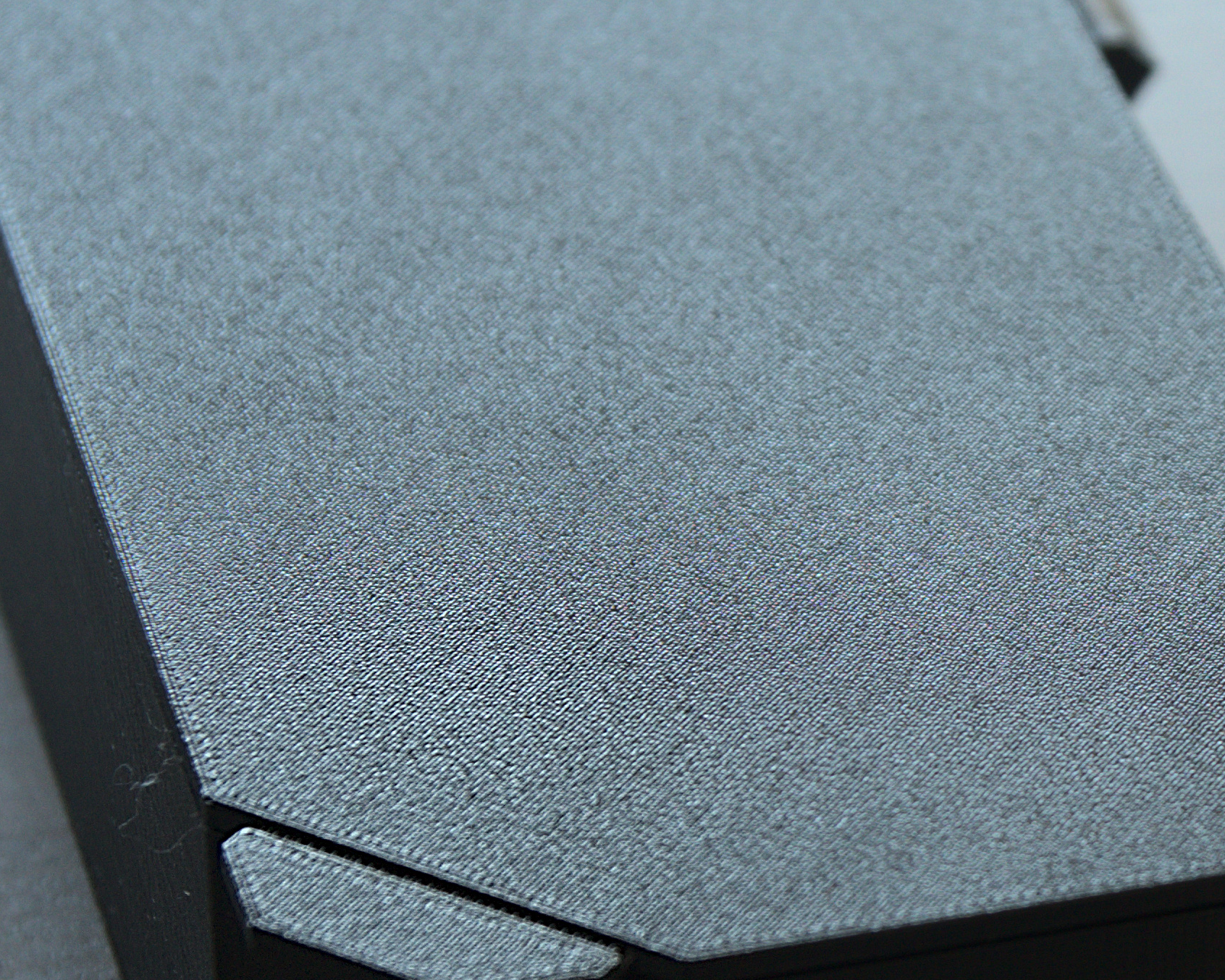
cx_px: 1452
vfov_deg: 6.2
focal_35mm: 250
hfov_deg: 7.7
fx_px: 9065
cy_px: 513
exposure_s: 1/50
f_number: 4
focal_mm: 50
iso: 800
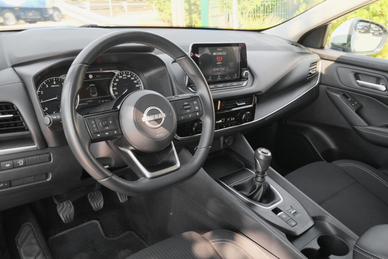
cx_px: 194
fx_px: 323
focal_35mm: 30
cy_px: 130
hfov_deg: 61.9
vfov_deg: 43.6
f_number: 9
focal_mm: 20.3
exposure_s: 1/80
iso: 2000
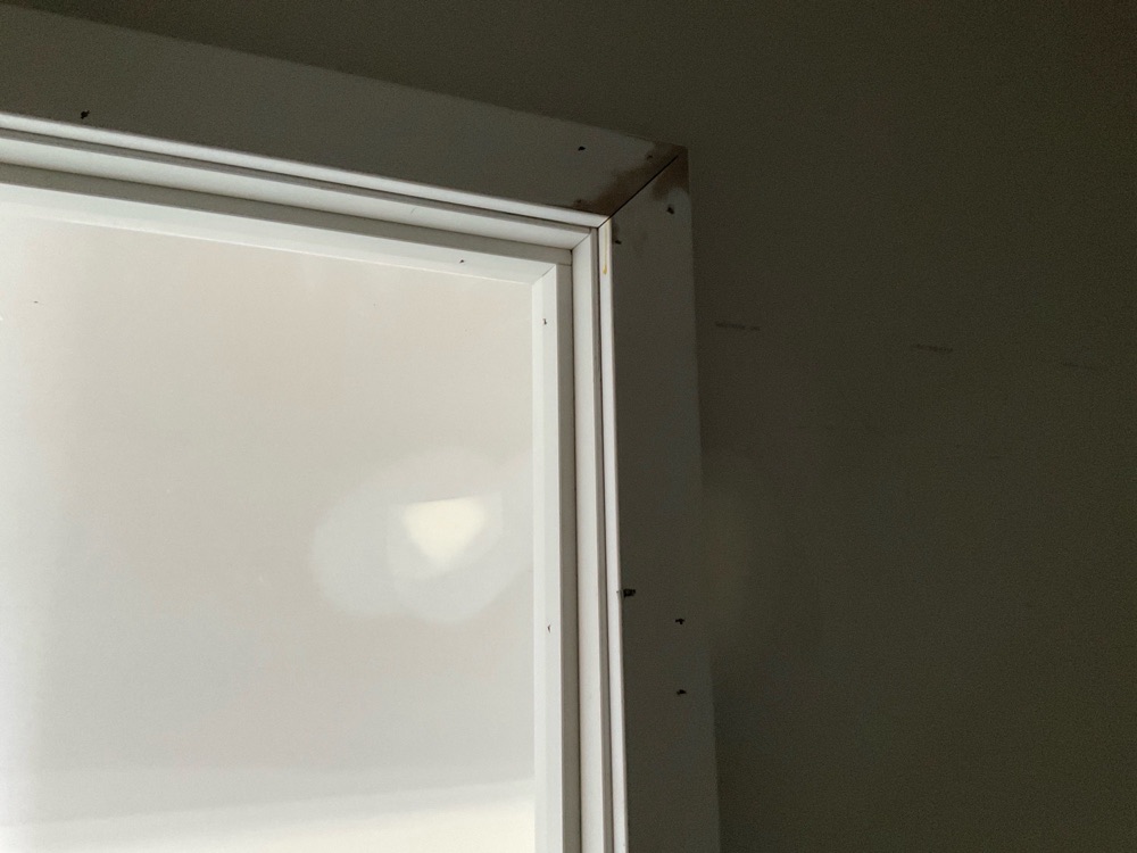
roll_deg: +1.5
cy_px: 426
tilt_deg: +11.6
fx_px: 953
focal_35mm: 29
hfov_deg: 61.7
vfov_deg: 48.2
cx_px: 568
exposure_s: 1/40
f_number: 1.8
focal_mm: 3
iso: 250
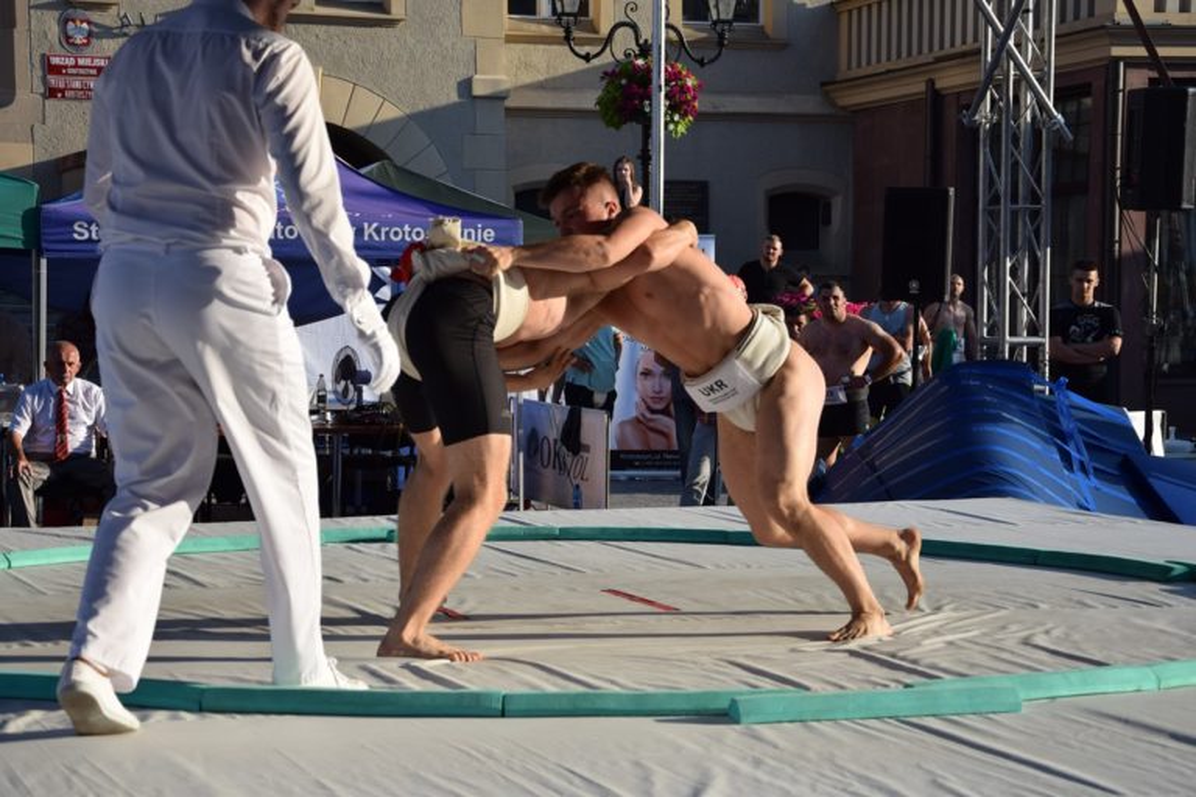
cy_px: 398
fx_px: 2591
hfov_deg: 26.0
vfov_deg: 17.5
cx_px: 598
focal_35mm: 78
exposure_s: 1/1600
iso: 400
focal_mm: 52
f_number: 5.6
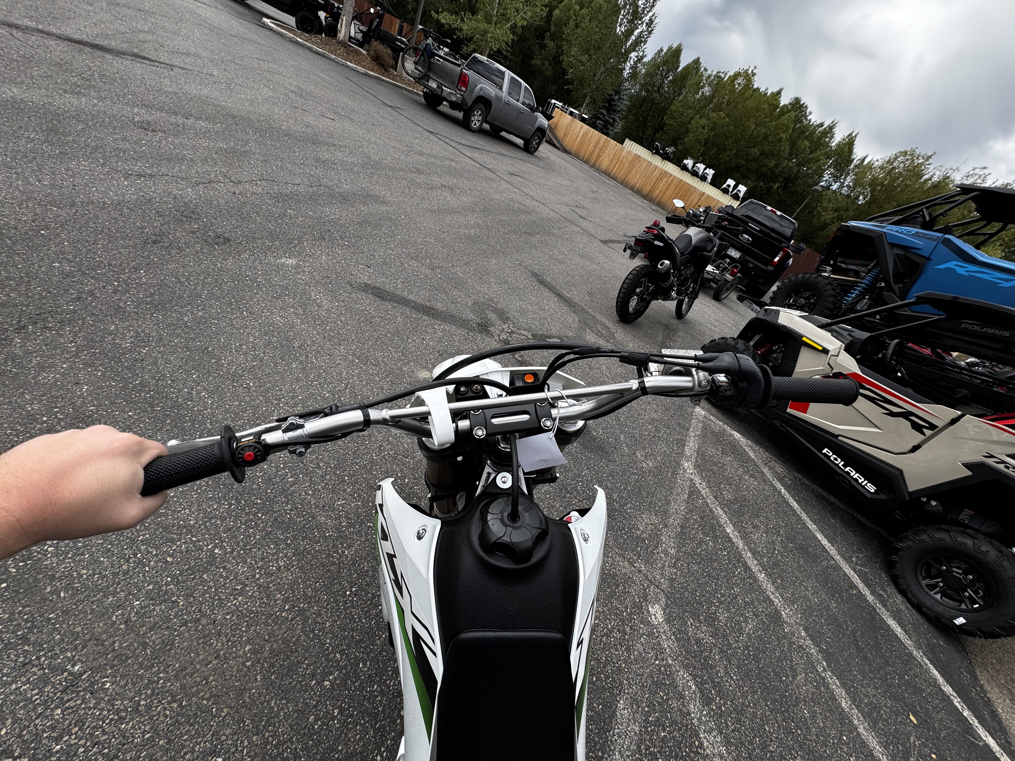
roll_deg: -29.3
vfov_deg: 85.7
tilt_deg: -30.7
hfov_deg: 102.1
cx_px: 508
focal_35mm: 14
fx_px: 411
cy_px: 380
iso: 40
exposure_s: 1/416
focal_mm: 2.22
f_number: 2.2
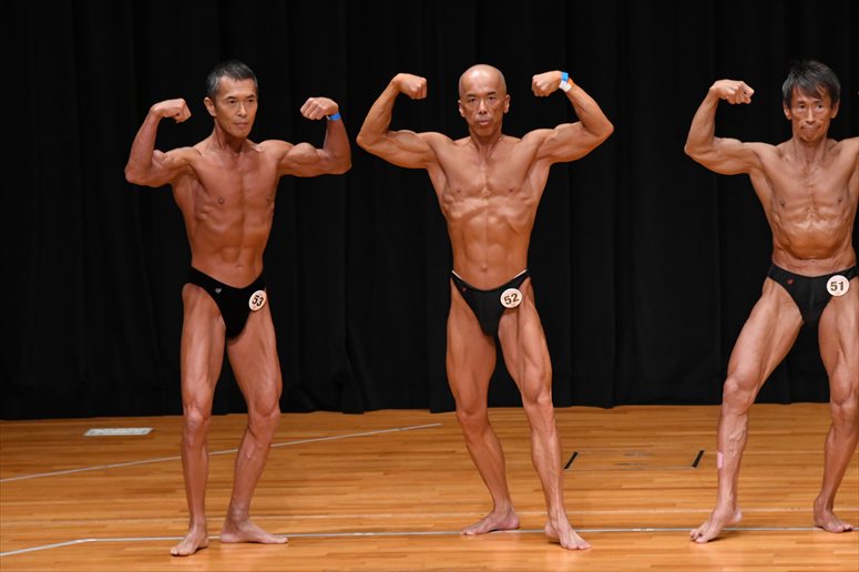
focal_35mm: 285
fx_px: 6797
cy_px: 286
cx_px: 430
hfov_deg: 7.2
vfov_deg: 4.8
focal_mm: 190
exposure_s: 1/400
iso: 3200
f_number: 5.6
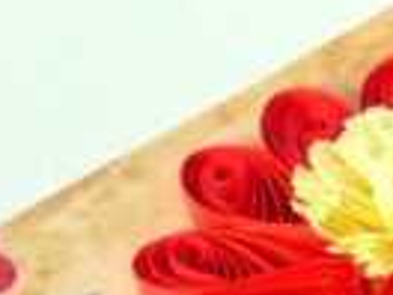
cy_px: 420
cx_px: 834
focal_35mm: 227
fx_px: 2577
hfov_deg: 8.2
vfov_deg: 6.5
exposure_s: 1/125
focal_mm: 9.1
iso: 100
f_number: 2.8
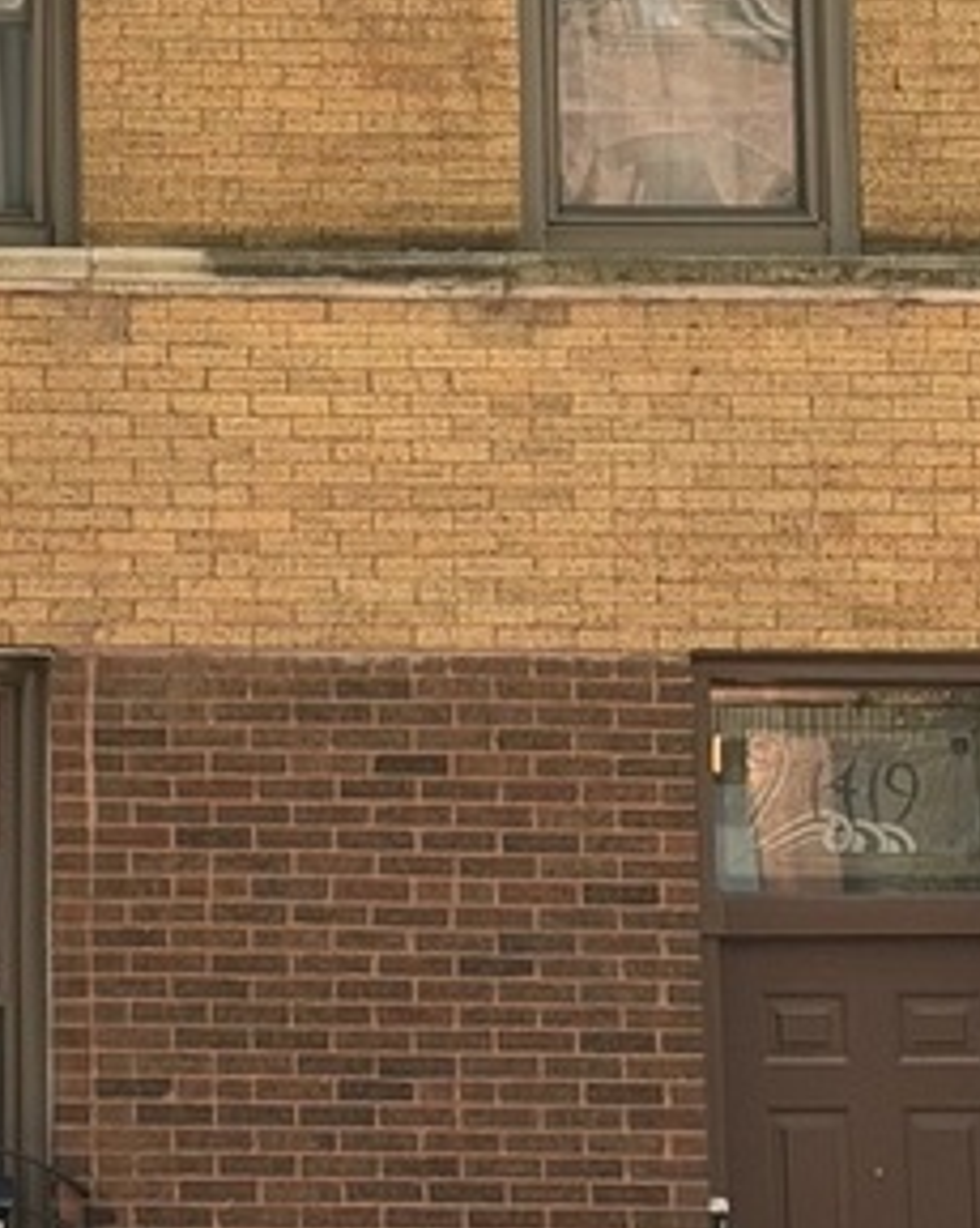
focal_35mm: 176
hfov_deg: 8.7
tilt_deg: +12.6
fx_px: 6388
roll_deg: -1.0
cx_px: -21
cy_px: -115
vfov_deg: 10.8
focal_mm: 6.76
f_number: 1.78
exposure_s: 1/415
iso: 80
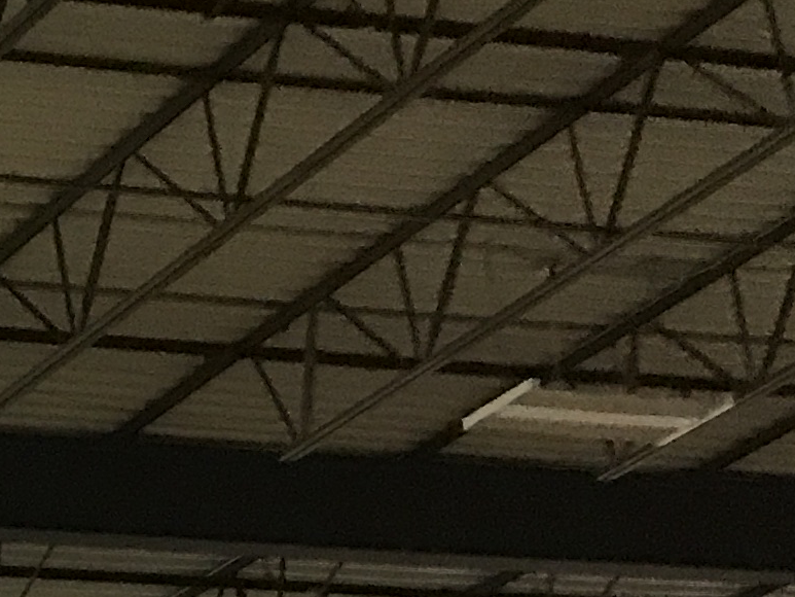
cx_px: -1140
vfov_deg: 9.6
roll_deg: +3.0
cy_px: 1138
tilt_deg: +13.8
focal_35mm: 146
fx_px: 3354
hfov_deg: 11.2
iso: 80
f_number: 1.8
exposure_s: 1/15
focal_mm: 3.99
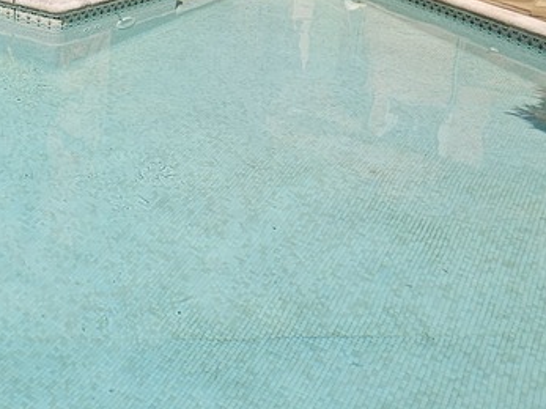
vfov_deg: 29.2
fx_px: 710
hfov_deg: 37.8
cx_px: 6
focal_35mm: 45
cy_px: -38
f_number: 2.2
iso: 50
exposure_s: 1/3474
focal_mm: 2.2
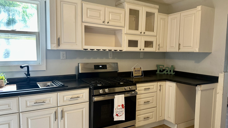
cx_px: 117
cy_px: 67
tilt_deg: -5.3
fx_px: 163
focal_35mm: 27
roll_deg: -1.3
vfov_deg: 42.9
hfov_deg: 69.8
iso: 200
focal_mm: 6.86
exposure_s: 1/60
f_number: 1.78
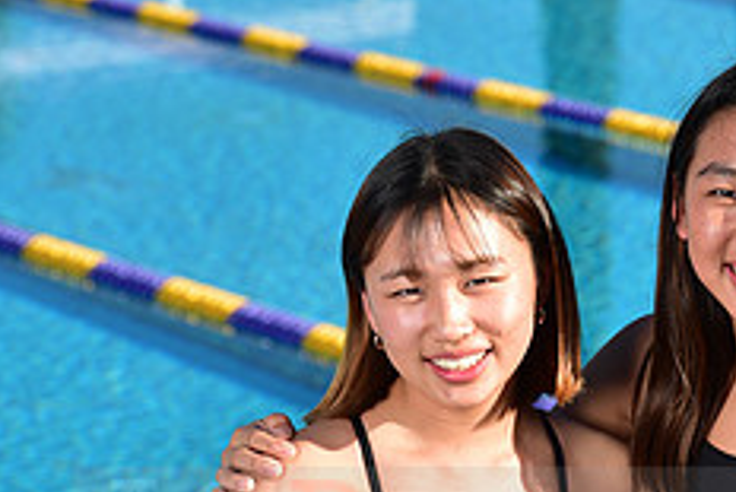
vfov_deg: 5.8
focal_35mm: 237
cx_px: 606
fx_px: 4848
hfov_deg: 8.7
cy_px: 509
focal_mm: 95
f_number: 5.6
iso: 64
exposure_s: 1/250
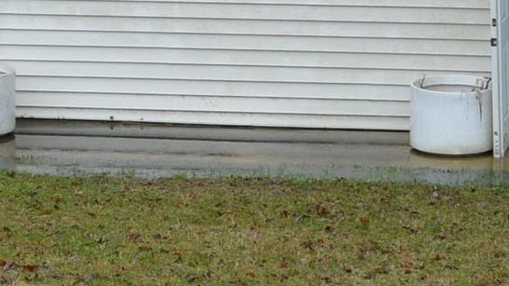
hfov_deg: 8.3
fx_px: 3495
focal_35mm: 259
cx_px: 97
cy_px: -97
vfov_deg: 4.7
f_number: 5.3
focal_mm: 44
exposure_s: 1/40
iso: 100
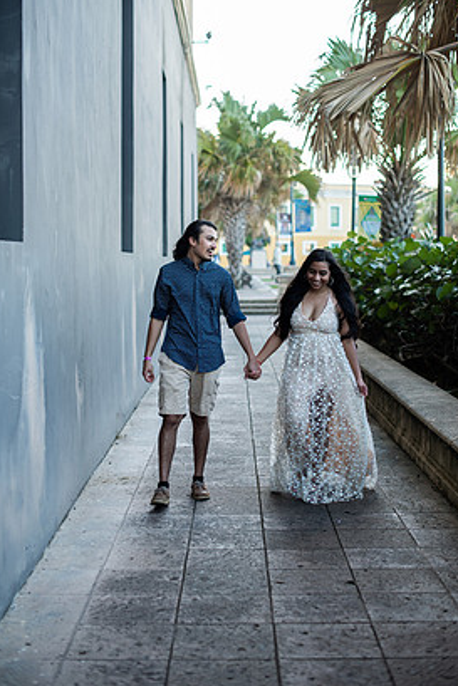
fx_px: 1049
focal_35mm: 55
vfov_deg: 36.2
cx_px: 233
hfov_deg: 24.6
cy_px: 317
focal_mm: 50
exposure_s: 1/125
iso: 100
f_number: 2.2
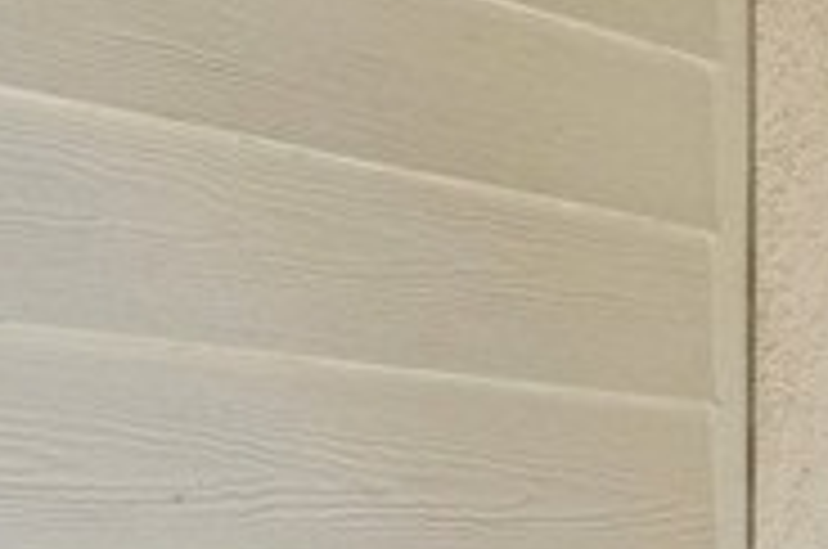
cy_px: 778
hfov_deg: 13.2
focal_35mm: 117
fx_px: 2686
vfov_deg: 11.3
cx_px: 1966
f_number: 8
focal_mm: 21
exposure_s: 1/500
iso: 100
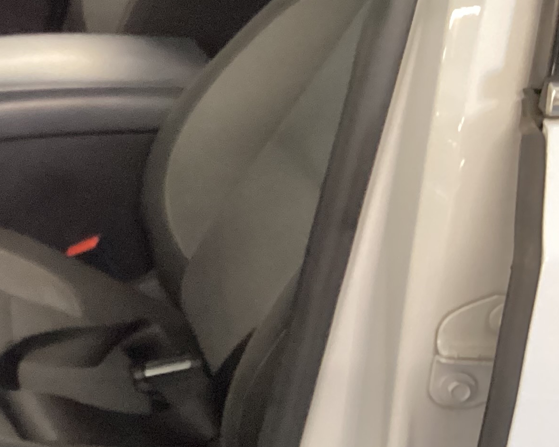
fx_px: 1390
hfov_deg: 20.9
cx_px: -147
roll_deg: +1.1
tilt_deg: -23.1
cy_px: 130
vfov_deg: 18.2
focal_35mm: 84
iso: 500
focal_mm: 3.3
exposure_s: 1/30
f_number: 2.4
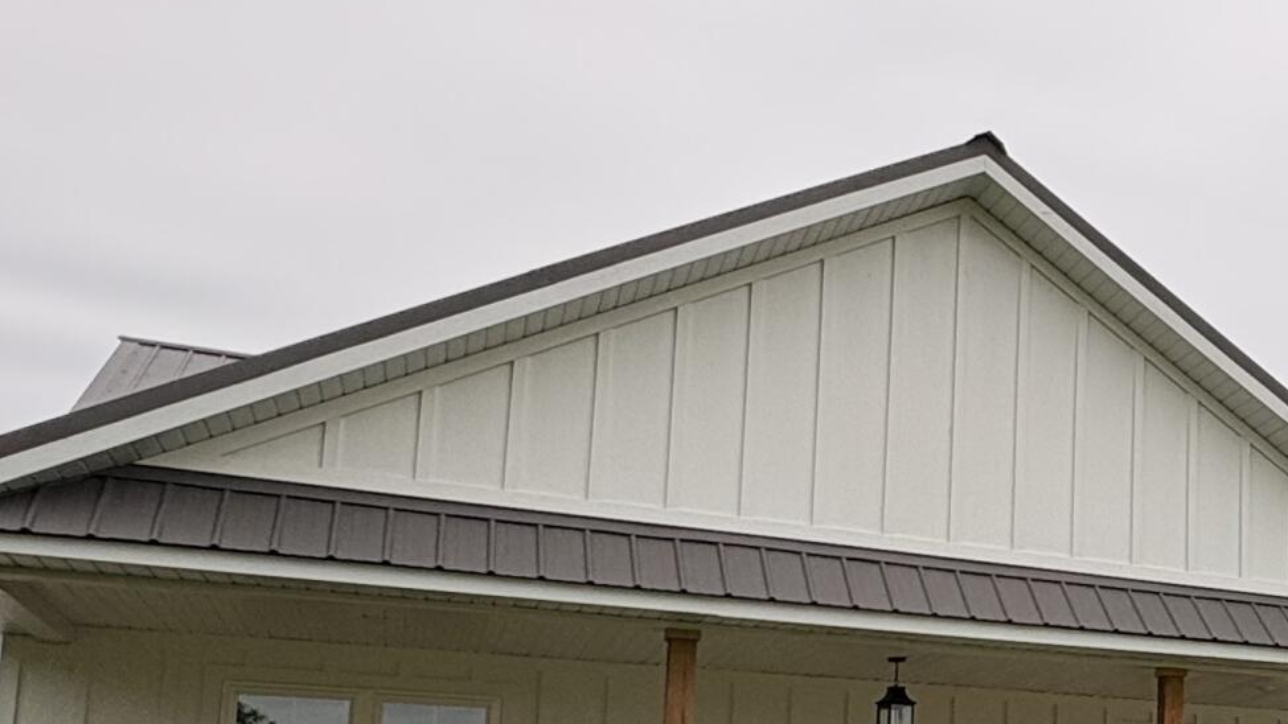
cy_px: 711
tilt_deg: +7.3
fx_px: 1605
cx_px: 1412
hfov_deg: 36.9
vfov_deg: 24.4
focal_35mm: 47
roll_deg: +0.0
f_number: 2.2
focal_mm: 2.22
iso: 50
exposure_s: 1/2415
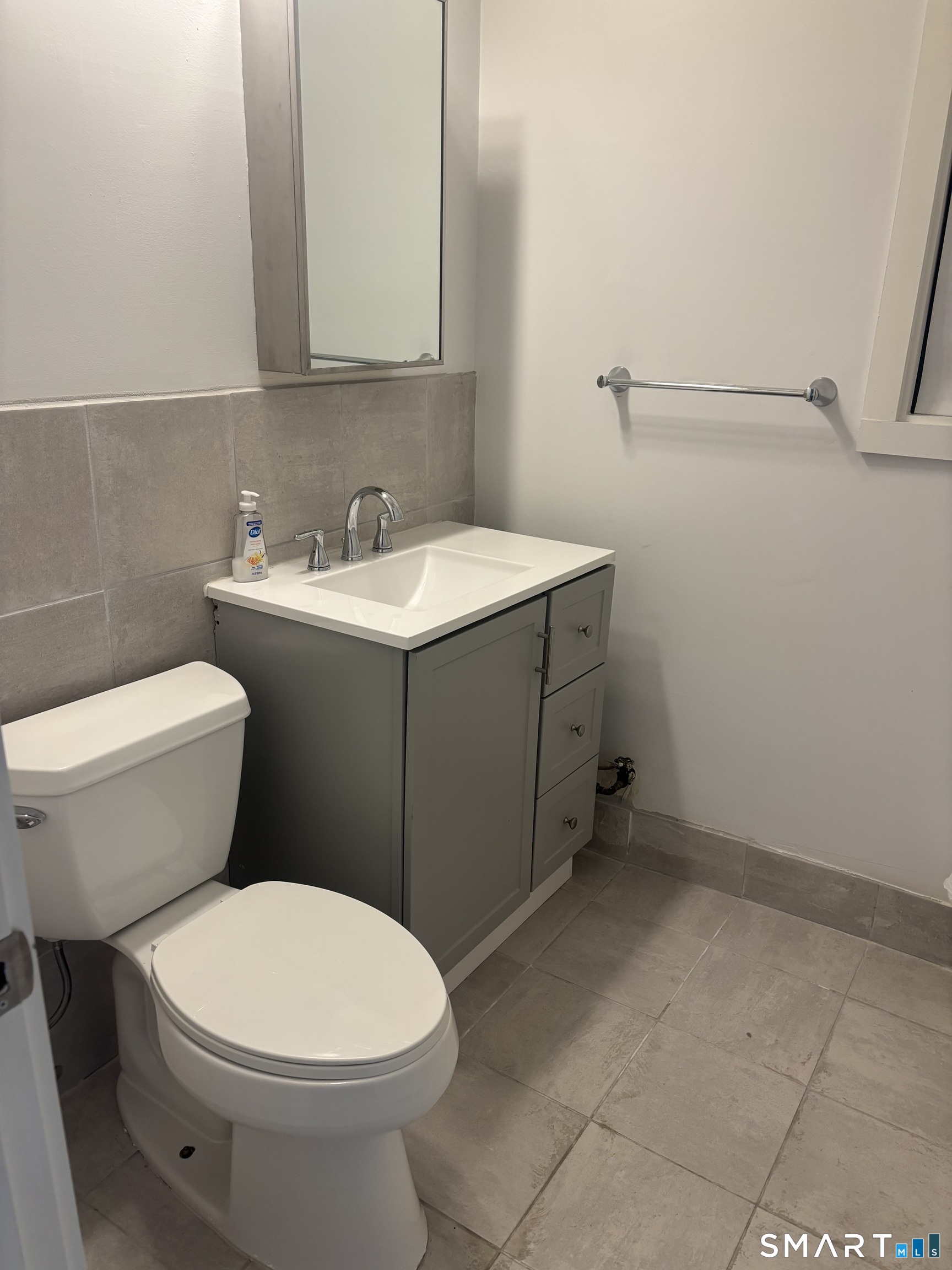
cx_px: 476
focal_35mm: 26
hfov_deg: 53.1
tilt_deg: -19.8
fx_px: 953
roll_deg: -1.7
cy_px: 635
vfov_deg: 67.3
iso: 125
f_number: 1.6
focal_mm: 5.96
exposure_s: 1/120
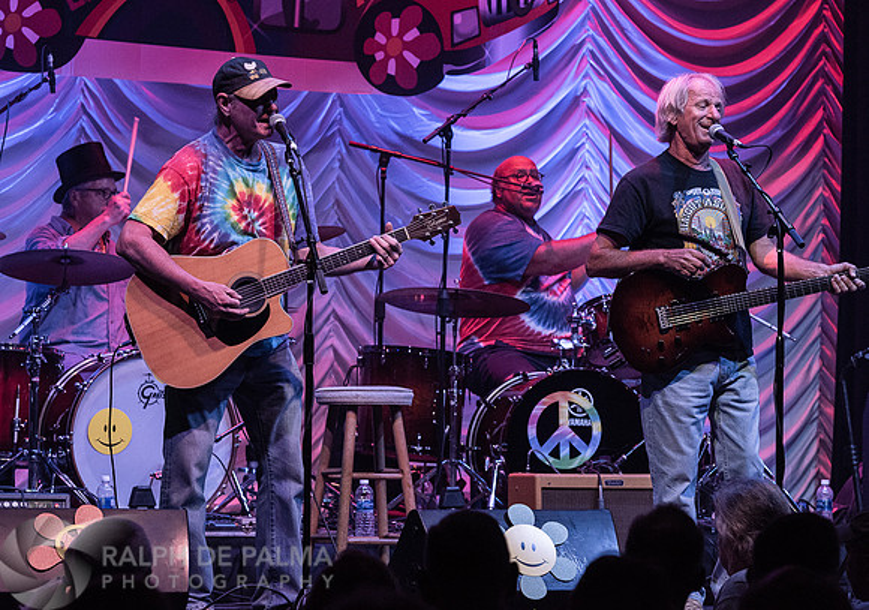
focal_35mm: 163
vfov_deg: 8.7
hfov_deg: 12.4
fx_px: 4010
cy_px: 225
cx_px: 376
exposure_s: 1/160
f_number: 5.6
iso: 2500
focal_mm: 125
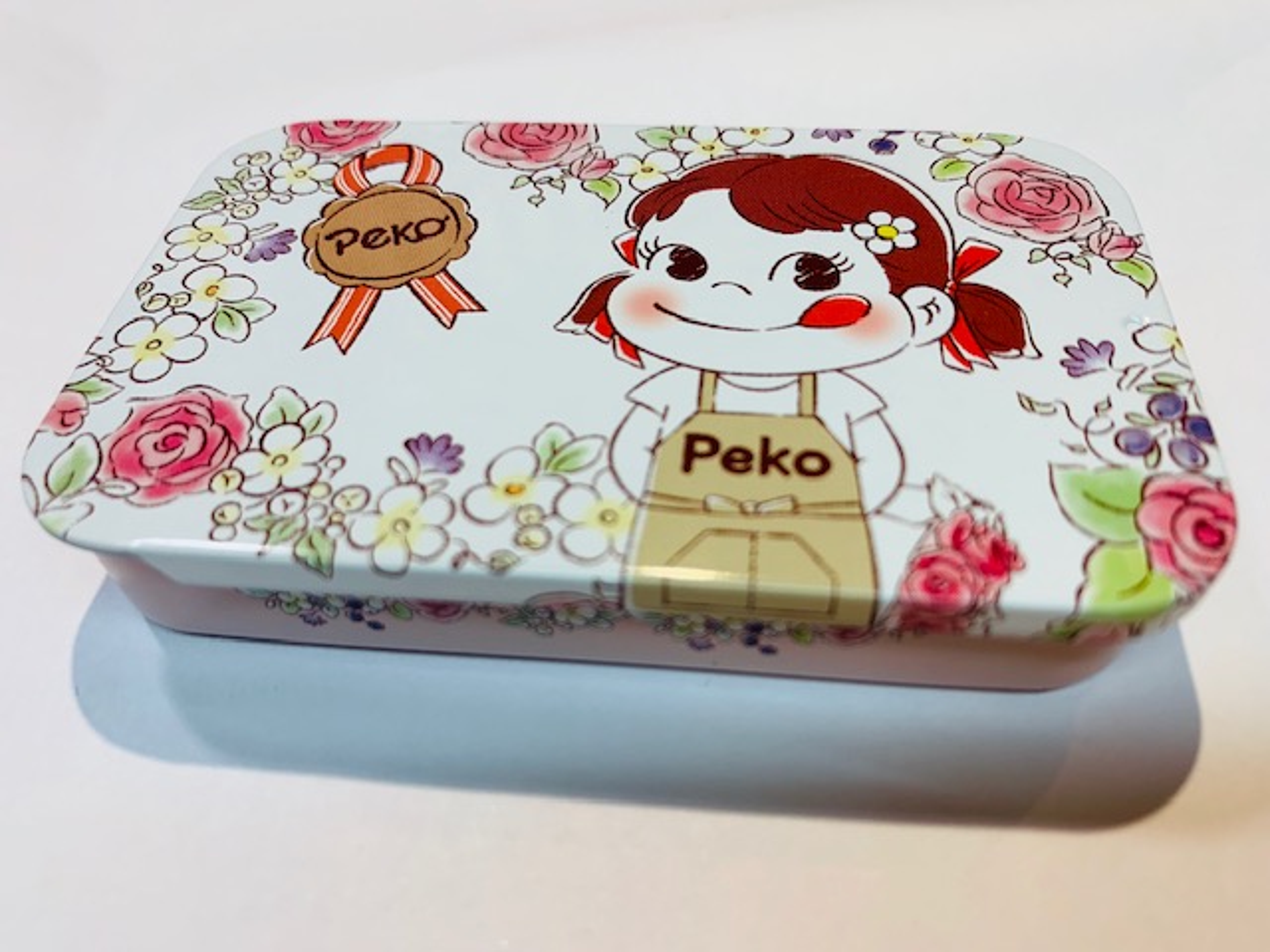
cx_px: 635
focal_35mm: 26
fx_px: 954
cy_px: 476
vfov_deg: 53.1
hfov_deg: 67.3
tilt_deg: -50.6
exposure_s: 1/100
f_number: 1.8
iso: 50
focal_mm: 4.25
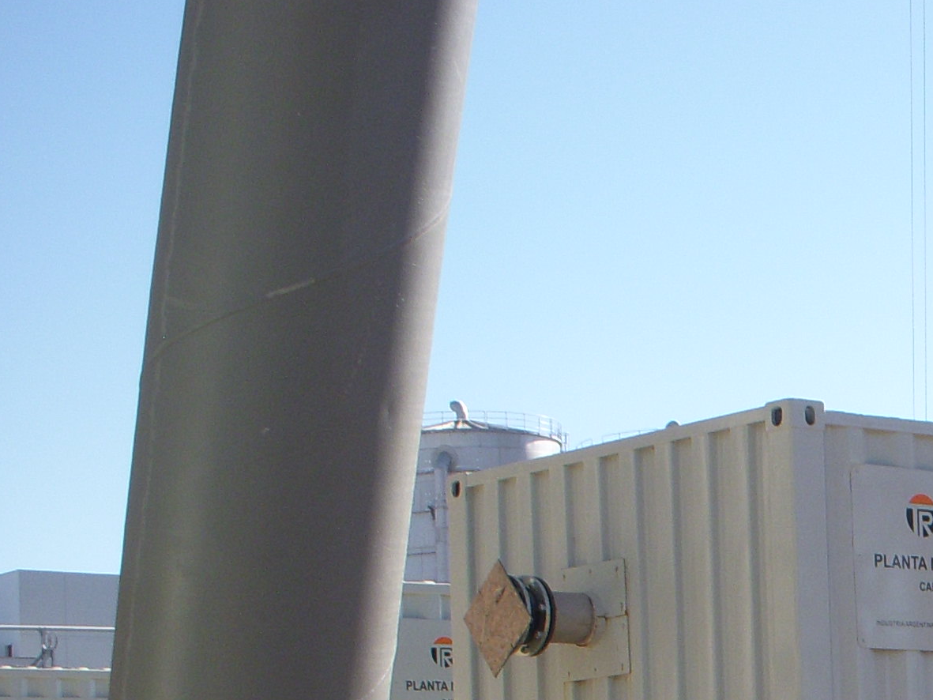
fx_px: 2830
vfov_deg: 13.7
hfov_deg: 17.8
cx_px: 1117
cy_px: 844
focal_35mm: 105
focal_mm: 6.3
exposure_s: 1/800
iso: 100
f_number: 3.3
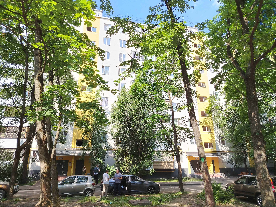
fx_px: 191
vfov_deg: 56.8
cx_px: 138
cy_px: 104
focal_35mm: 24
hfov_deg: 71.6
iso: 100
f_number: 1.75
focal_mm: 5.25
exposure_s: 1/410
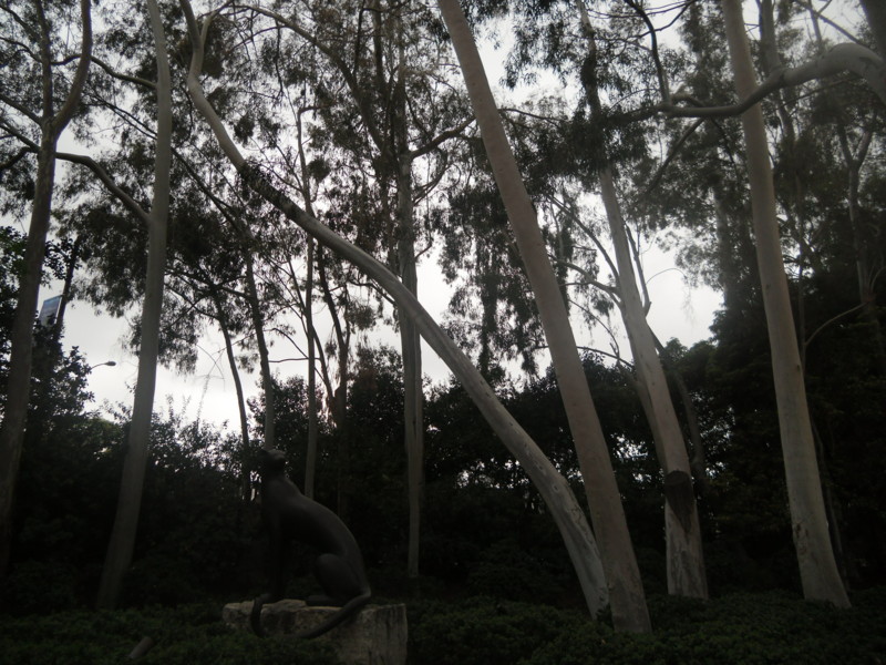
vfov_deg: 51.4
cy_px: 332
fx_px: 691
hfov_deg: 65.3
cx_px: 443
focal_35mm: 27
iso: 100
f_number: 3.2
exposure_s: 1/200
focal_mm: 4.9
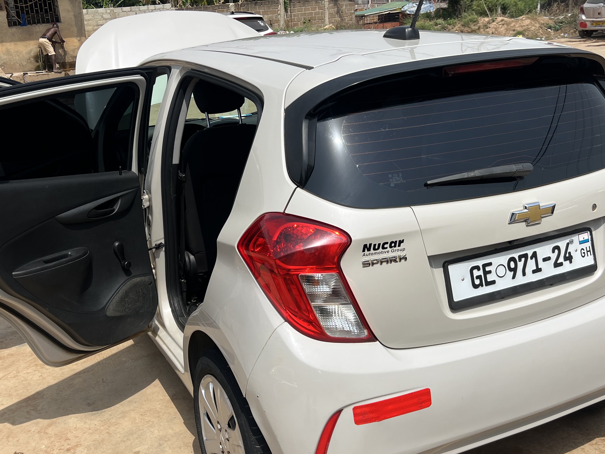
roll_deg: +3.8
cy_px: 233
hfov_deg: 47.7
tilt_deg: -19.2
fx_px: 682
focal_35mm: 39
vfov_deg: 36.8
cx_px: 259
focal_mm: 5.7
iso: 50
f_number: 1.5
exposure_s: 1/5076
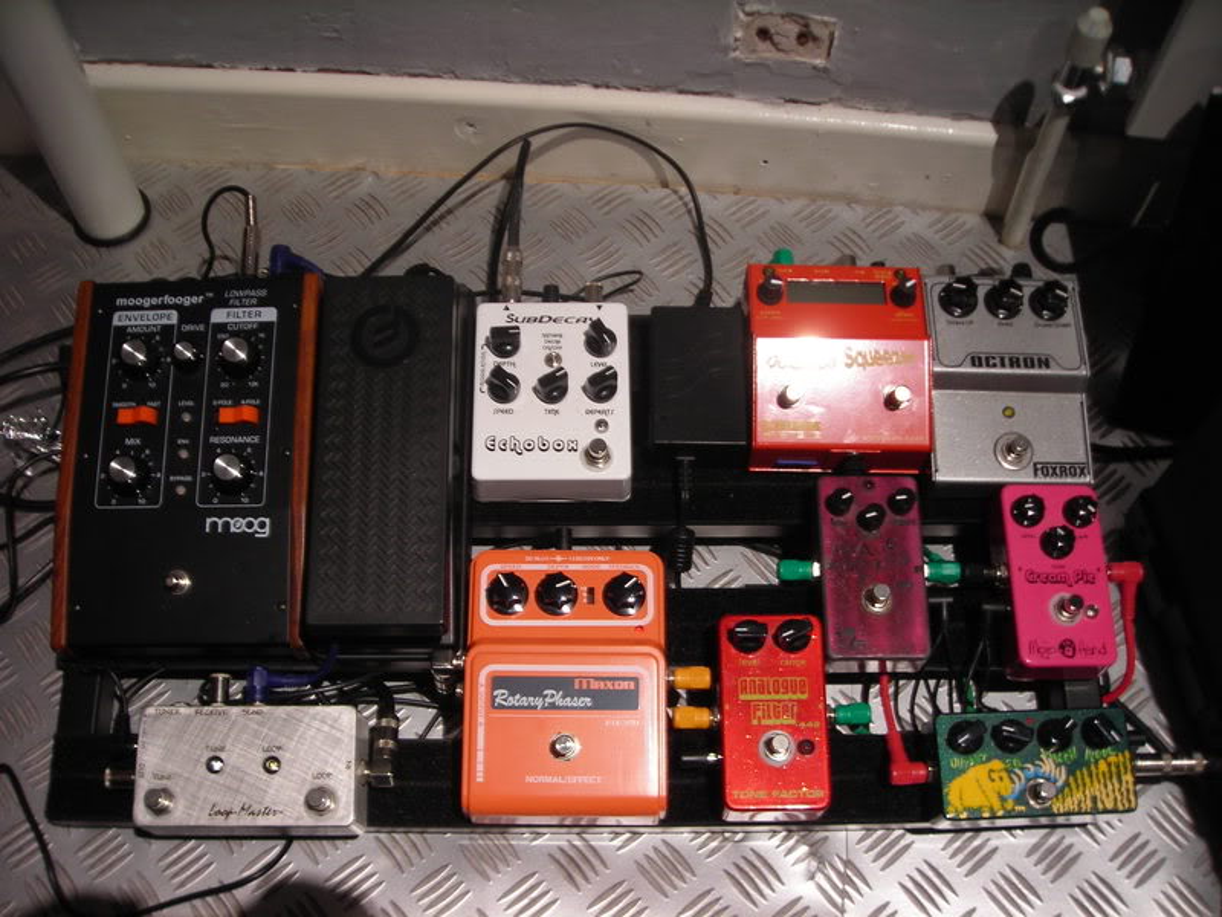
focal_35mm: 38
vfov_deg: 37.7
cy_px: 458
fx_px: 1341
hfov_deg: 49.0
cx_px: 611
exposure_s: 1/4.7
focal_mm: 6.3
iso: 50
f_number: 3.2
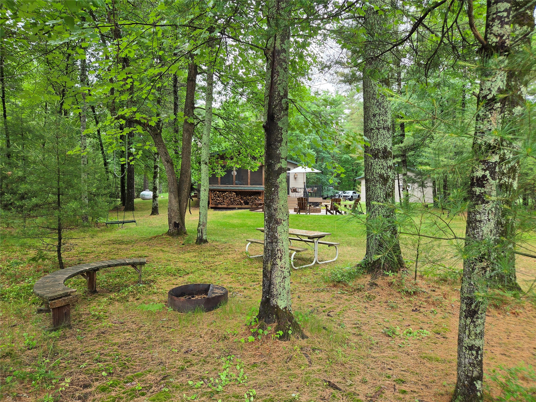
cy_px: 201
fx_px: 356
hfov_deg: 73.9
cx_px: 268
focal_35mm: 23
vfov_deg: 58.9
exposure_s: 1/180
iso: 40
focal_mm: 5.4
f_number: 1.8
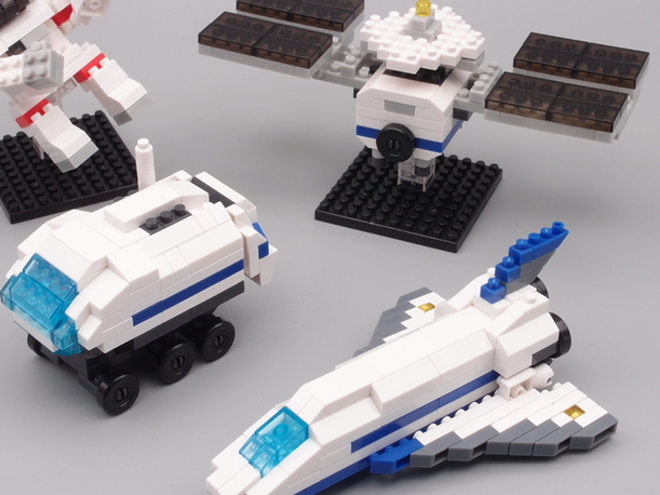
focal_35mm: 72
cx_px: 297
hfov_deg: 27.0
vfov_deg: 20.4
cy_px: 226
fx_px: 1373
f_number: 8
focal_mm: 11.84
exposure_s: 1/20
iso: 100
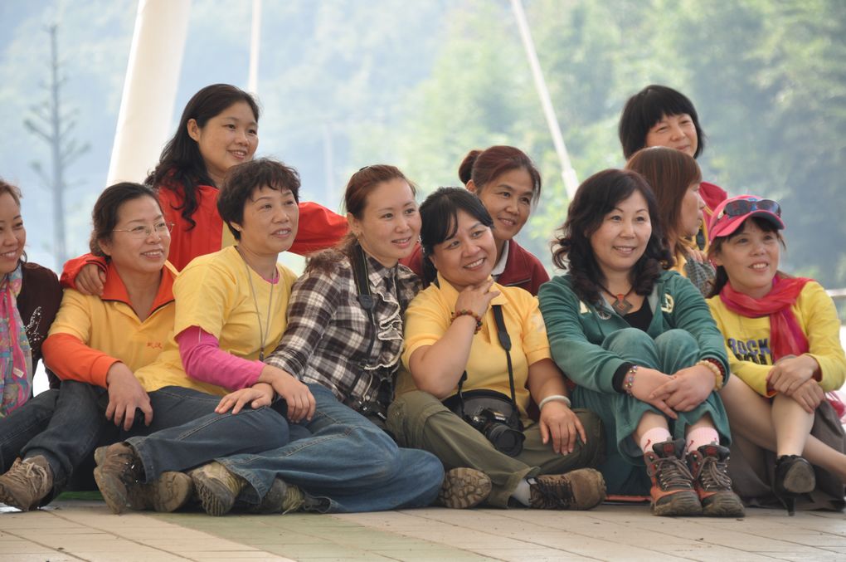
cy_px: 281
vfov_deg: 6.8
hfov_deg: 10.2
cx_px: 423
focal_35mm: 202
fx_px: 4752
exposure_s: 1/125
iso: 200
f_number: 6
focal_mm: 135
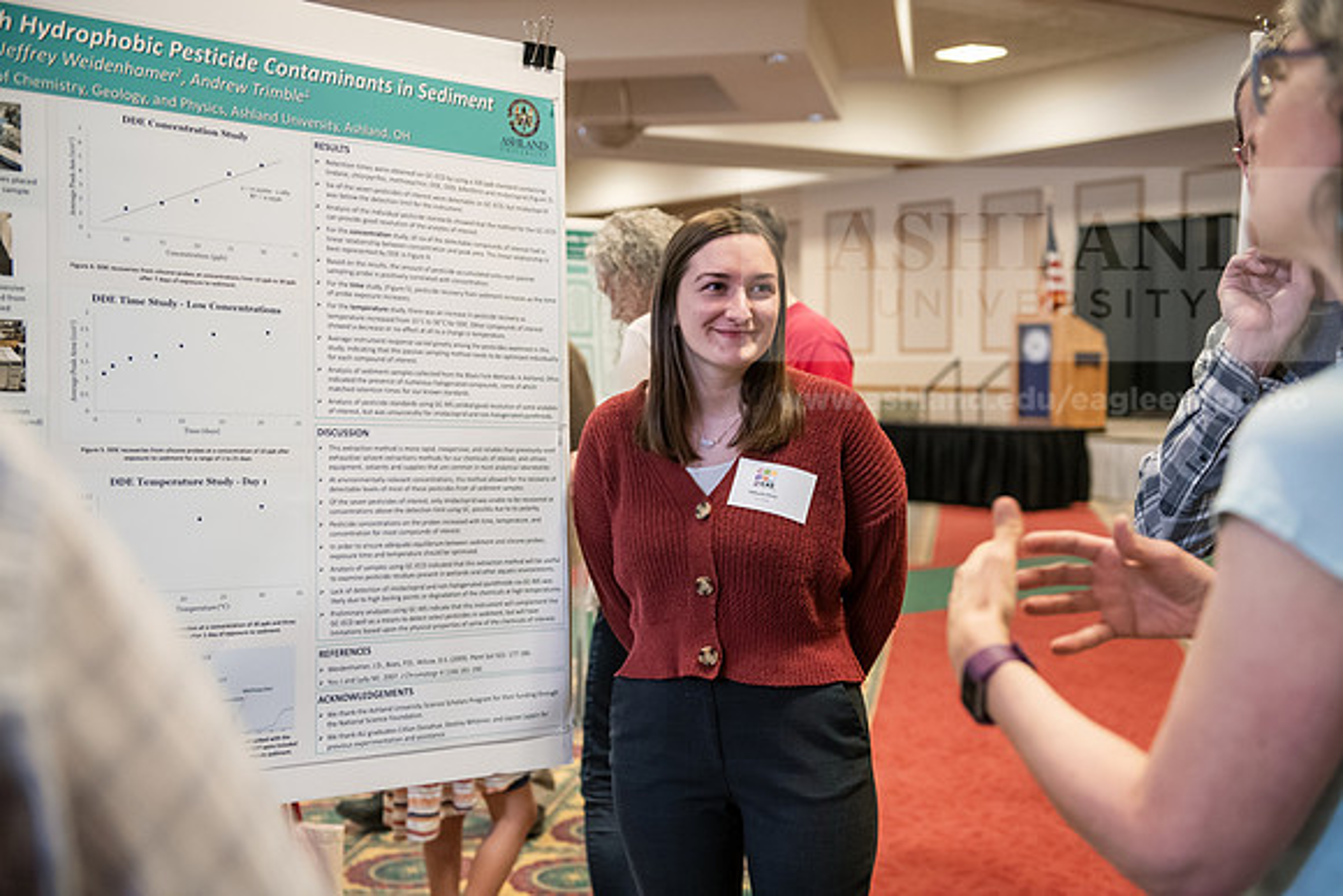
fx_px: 1679
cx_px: 672
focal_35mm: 45
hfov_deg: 43.6
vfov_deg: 29.9
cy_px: 448
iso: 2500
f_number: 3.2
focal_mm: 45
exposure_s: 1/160
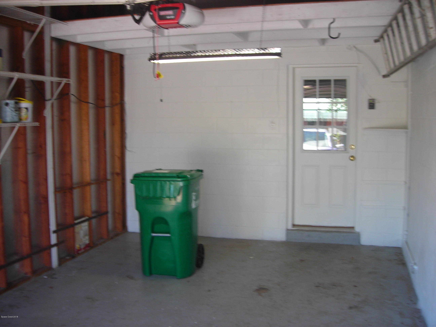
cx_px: 218
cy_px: 164
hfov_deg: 49.0
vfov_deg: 37.7
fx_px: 479
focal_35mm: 38
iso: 50
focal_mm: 6.3
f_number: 3.2
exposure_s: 1/30
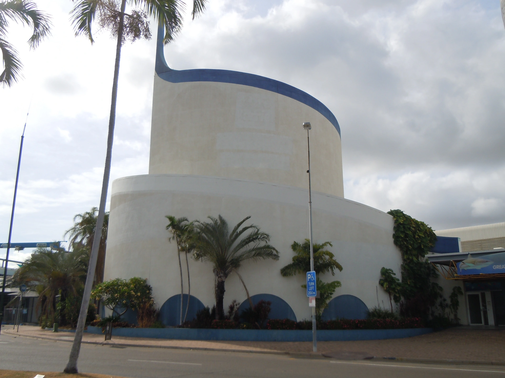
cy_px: 189
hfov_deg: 60.0
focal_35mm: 30
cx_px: 252
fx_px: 438
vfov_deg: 46.8
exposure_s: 1/320
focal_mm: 5.4
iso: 100
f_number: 7
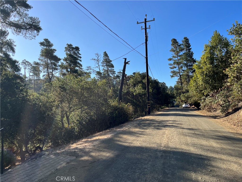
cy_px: 91
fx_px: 182
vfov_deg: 53.1
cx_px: 121
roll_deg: +0.9
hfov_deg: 67.3
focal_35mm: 26
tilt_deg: +3.0
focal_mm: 5.1
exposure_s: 1/2632
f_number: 1.6
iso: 50
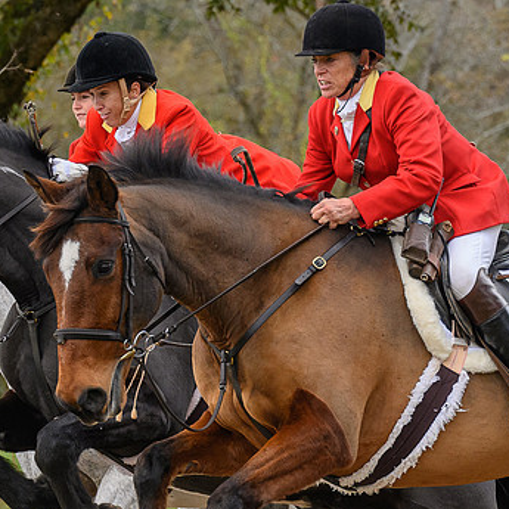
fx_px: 5224
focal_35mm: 314
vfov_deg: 5.6
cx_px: 444
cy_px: 592
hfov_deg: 5.6
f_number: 3.2
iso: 640
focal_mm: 79
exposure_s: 1/800
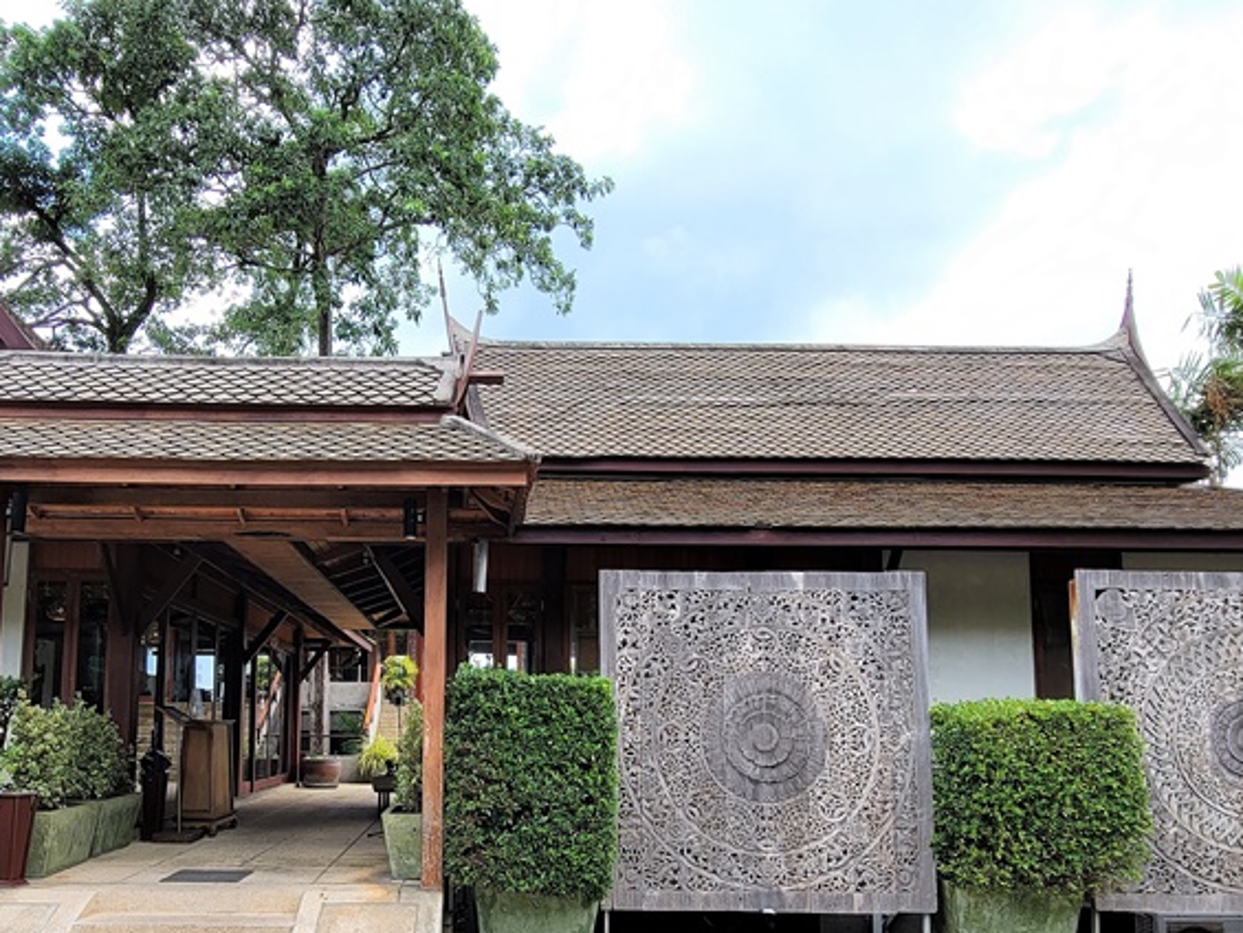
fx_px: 826
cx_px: 475
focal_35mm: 23
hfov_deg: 72.8
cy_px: 636
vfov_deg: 57.4
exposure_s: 1/424
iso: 50
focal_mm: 2.2
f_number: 2.2
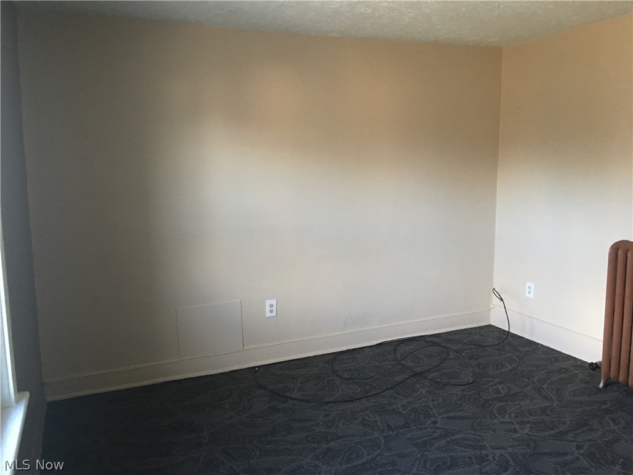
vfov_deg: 48.2
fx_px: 530
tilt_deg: -7.7
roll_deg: +1.4
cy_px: 238
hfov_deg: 61.7
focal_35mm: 29
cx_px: 316
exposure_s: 1/10
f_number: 2.2
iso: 80
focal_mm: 4.15
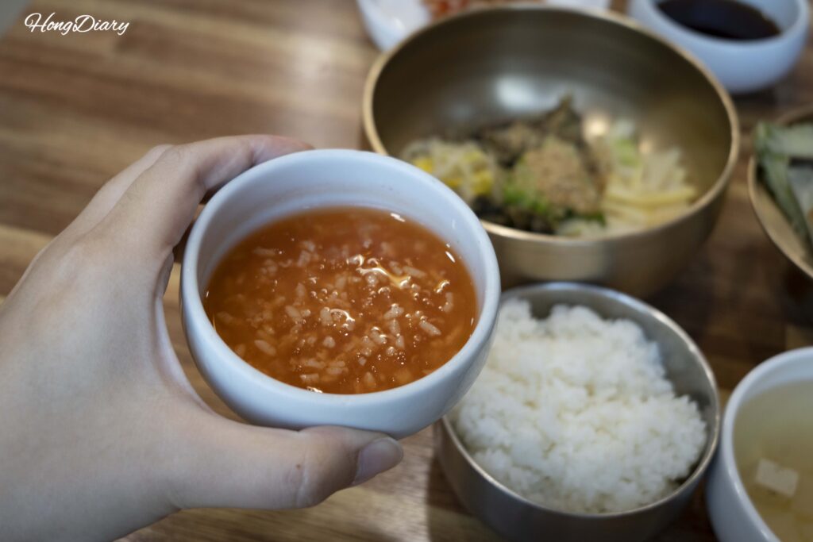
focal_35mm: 42
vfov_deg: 31.9
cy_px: 271
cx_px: 406
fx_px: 949
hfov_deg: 46.4
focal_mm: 42
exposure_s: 1/60
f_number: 5.6
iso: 800
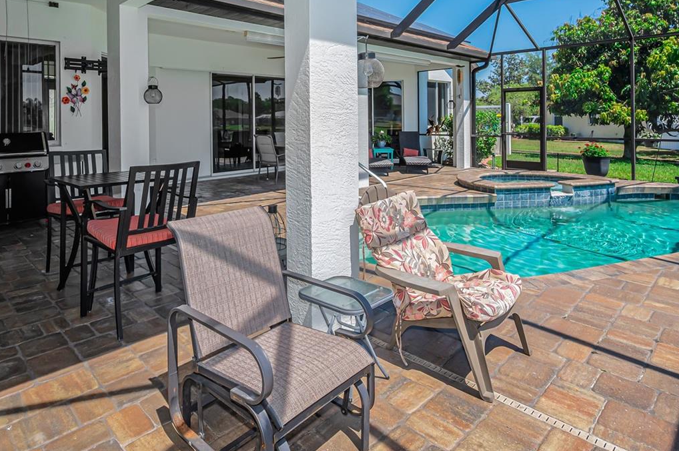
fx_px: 414
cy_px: 134
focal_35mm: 22
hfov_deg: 78.4
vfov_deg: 55.3
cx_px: 305
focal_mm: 14
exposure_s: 1/200
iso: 320
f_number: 11
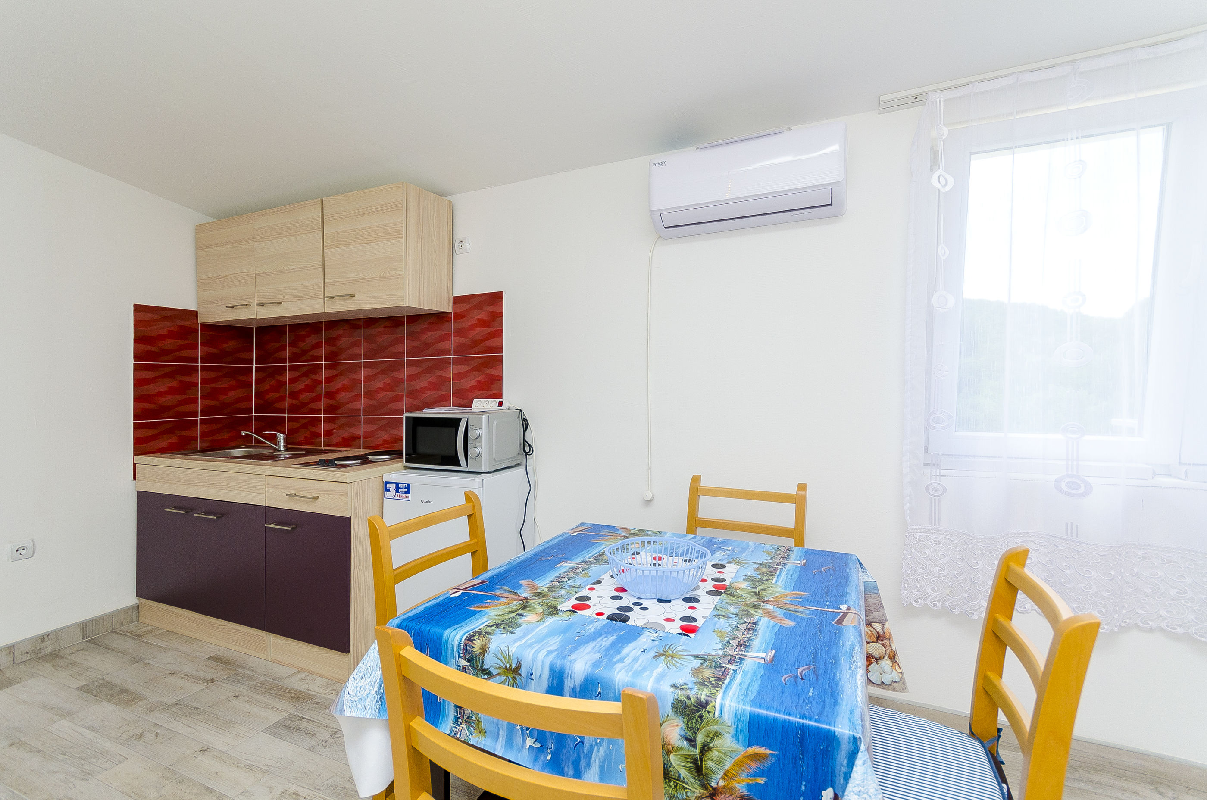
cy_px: 400
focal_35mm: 15
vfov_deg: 77.1
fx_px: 502
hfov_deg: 100.5
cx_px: 604
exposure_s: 1/200
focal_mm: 10
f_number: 6.3
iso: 250
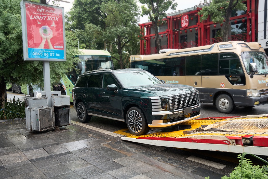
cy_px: 90
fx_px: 223
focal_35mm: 30
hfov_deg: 61.9
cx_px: 134
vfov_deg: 43.6
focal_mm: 30
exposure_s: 1/250
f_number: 4.5
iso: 400
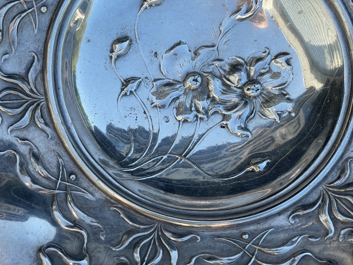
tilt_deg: -77.3
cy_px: 132
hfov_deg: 36.8
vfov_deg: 28.0
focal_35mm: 52
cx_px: 176
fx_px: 530
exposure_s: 1/322
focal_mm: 6
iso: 25
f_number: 2
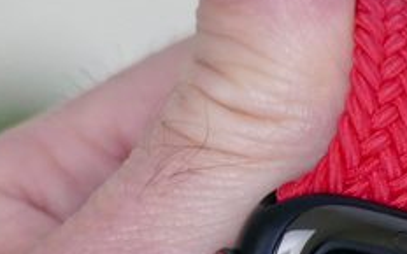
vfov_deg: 1.2
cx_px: 398
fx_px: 12634
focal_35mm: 1139
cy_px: 379
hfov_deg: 1.8
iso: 1600
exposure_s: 1/25
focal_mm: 131.62
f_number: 4.5
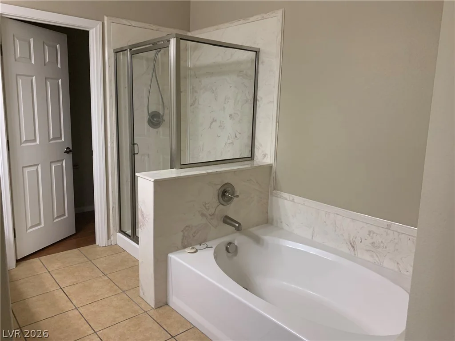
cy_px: 170
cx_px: 228
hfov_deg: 67.3
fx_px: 342
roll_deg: -1.2
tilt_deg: -8.9
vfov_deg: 53.1
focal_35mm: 26
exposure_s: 1/60
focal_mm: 4.25
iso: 125
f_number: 1.8
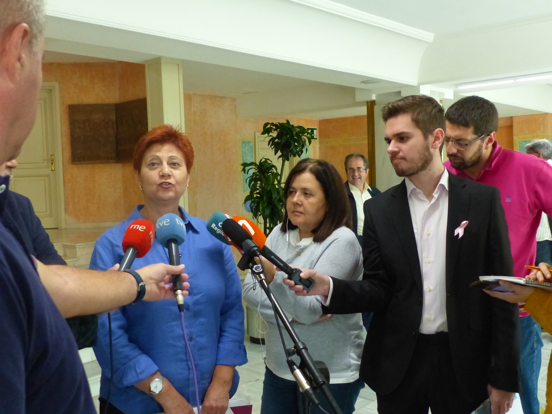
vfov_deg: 40.7
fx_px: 558
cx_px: 276
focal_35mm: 35
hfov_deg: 52.6
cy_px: 207
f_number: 3.2
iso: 800
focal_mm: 6.3
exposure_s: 1/125
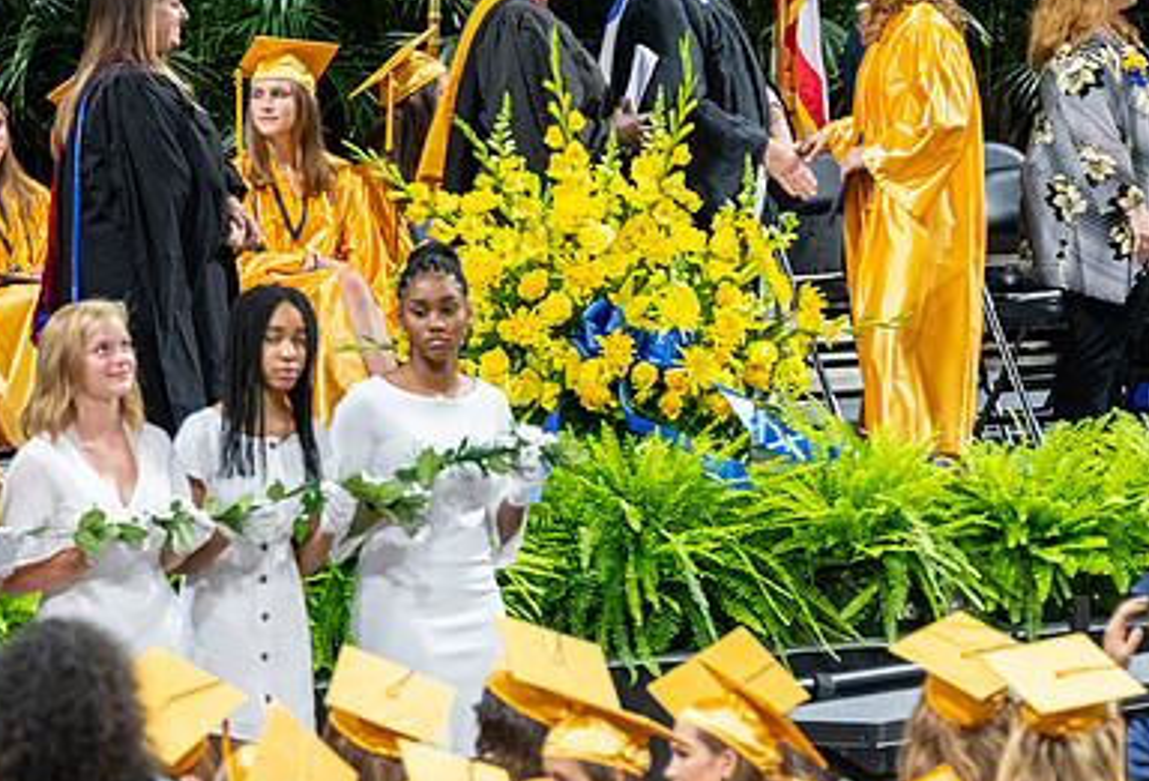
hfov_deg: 4.8
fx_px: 13742
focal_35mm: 428
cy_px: 216
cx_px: 618
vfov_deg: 3.3
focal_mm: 190
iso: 2000
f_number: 4
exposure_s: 1/200
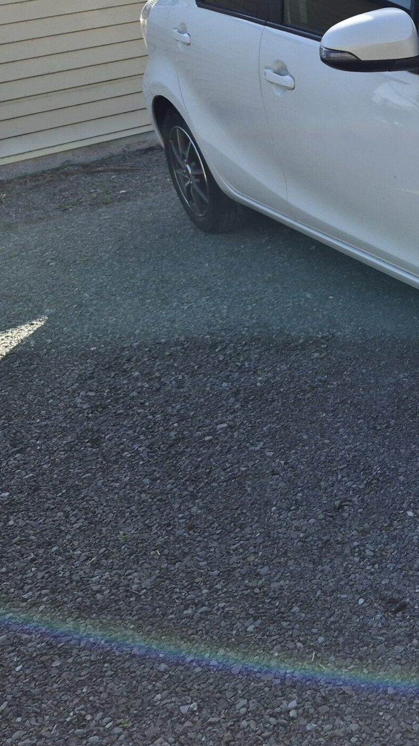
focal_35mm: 46
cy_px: 263
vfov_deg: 44.1
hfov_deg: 24.1
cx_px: 474
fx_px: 909
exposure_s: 1/7664
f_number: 1.8
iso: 80
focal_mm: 5.4
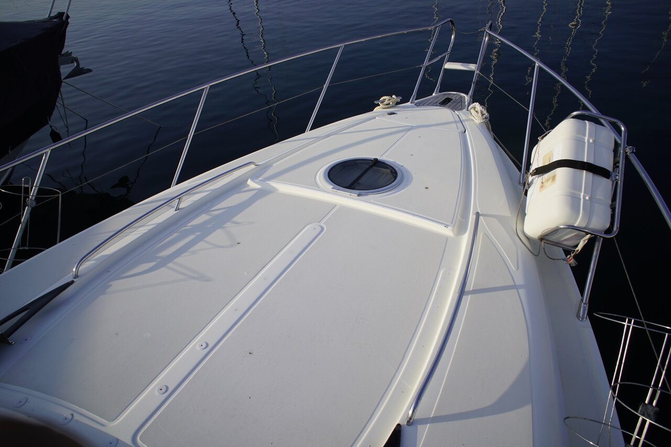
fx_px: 447
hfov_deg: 73.7
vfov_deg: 53.2
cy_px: 224
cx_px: 336
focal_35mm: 24
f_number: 10
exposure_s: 1/160
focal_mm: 16
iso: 100
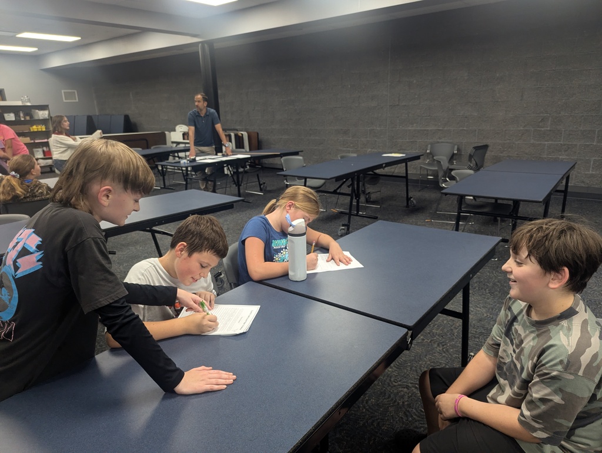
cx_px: 301
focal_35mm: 24
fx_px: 418
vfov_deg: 56.9
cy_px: 226
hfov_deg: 71.5
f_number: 1.85
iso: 275
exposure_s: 1/120
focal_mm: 6.81
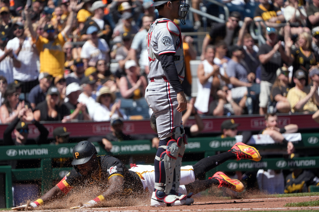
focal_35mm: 391
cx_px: 160
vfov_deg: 3.5
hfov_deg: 5.3
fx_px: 3463
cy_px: 106
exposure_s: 1/2000
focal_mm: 391
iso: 400
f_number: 5.6
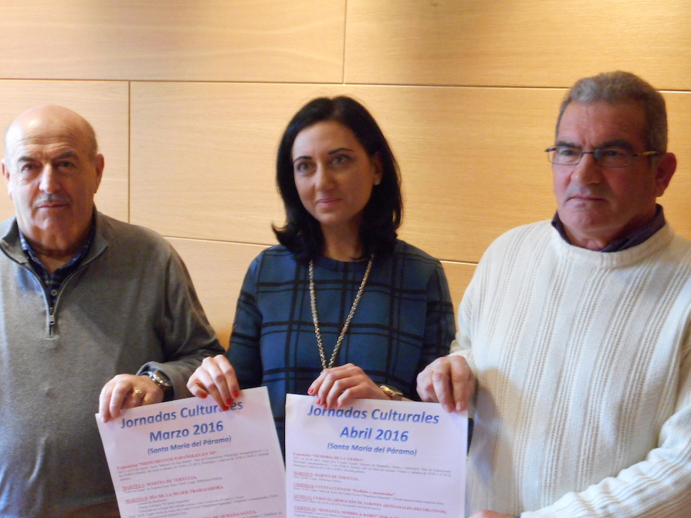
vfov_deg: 24.7
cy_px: 342
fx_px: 1178
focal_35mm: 59
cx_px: 317
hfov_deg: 32.7
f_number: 4.7
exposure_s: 1/8
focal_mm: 7.9
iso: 450
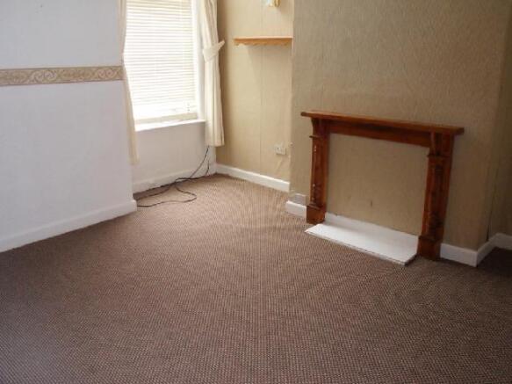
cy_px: 192
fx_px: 473
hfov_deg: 56.8
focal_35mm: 32
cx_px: 256
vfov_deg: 44.1
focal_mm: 5.6
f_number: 3.7
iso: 240
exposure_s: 1/30
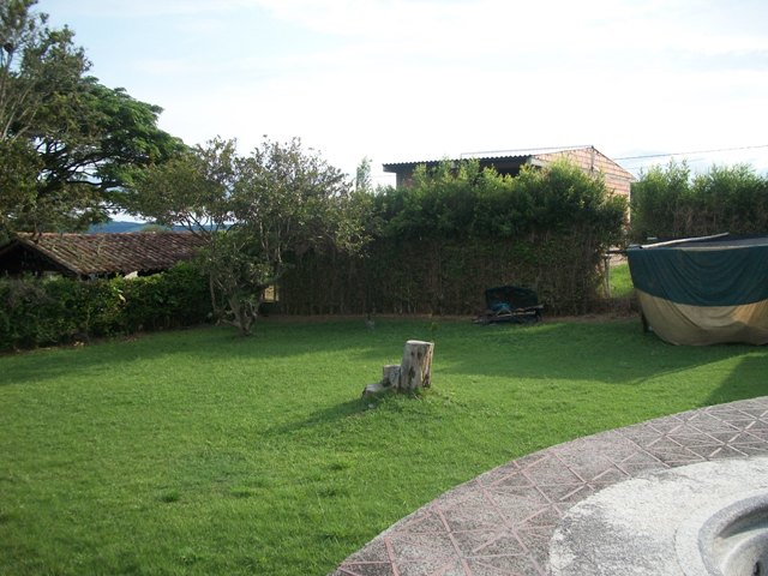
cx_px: 384
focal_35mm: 32
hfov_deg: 56.8
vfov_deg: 44.2
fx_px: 710
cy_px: 288
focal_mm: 5.7
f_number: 2.9
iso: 80
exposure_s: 1/500
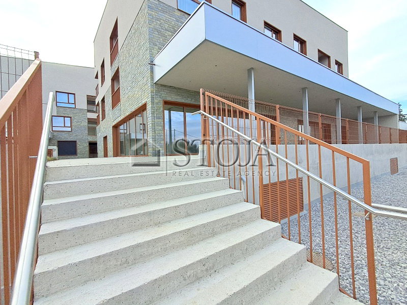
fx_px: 188
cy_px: 152
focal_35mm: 16
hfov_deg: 94.5
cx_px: 204
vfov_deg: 78.1
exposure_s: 1/824
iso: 40
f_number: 2.2
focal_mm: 1.64
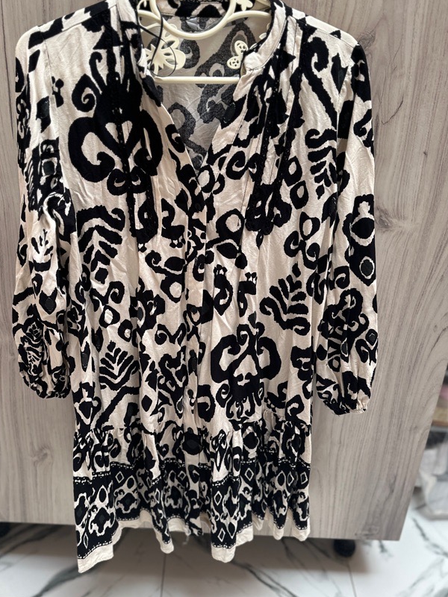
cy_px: 286
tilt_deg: -27.0
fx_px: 518
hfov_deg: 46.6
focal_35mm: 30
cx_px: 190
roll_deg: -1.5
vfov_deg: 59.9
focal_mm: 6.86
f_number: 1.78
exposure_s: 1/94
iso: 250
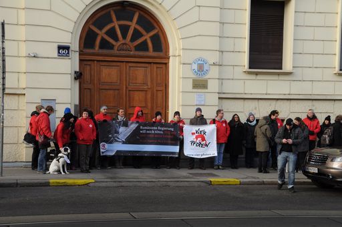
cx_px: 171
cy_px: 114
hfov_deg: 35.1
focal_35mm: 57
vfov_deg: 23.7
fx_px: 541
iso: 250
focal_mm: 38
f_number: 7.1
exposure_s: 1/200
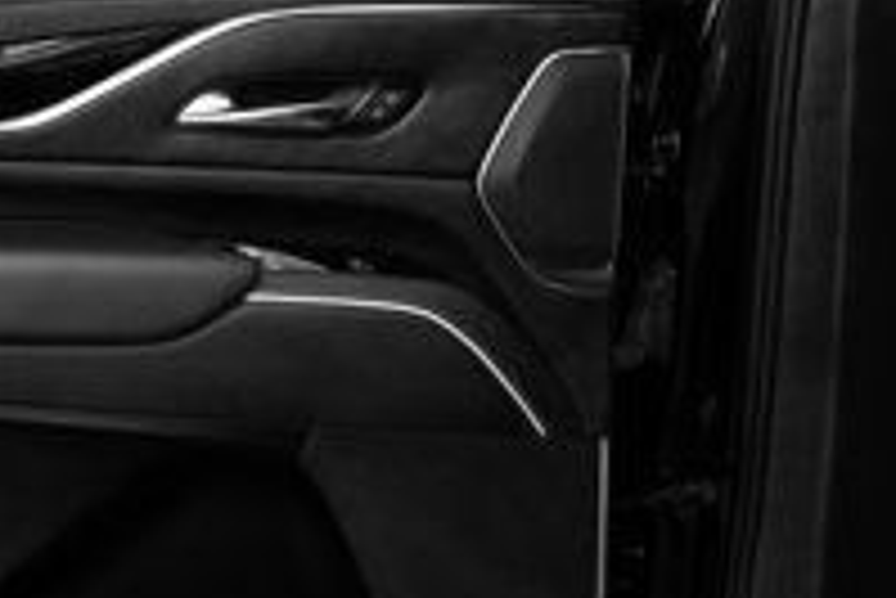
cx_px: 248
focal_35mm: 77
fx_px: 1918
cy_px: 151
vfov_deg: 17.6
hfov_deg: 26.0
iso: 1600
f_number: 4
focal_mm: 24
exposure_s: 1/250
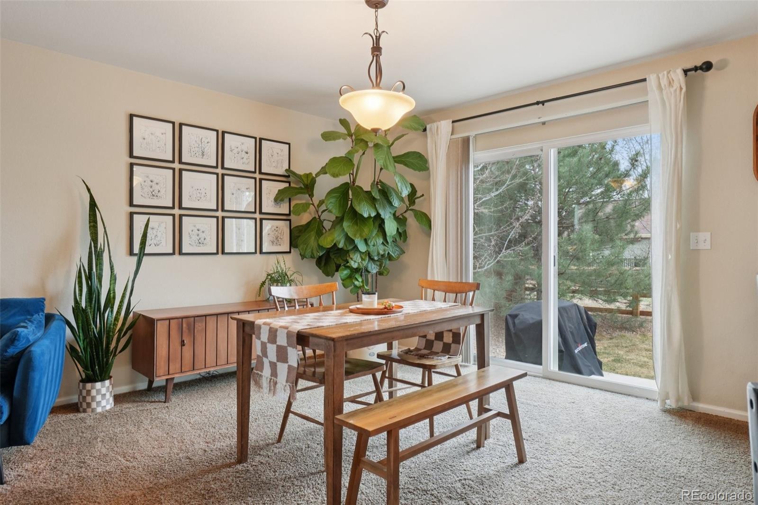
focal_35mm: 21
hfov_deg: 81.2
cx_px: 379
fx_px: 442
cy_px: 252
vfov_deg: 59.5
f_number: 9
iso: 400
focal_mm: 14
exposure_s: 1/20
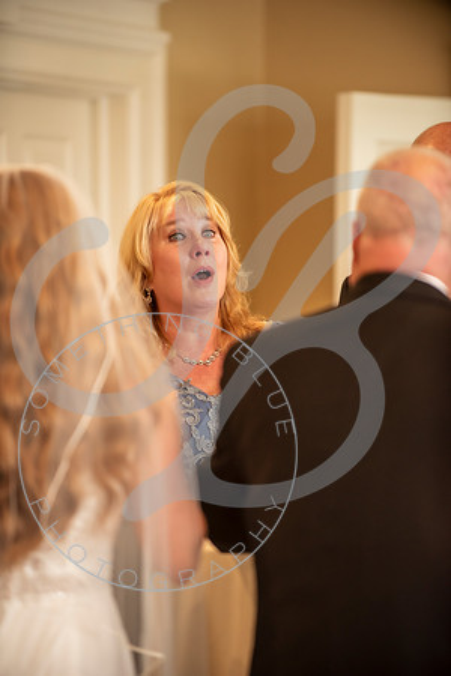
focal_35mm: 200
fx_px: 3758
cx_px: 226
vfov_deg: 10.3
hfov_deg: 6.9
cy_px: 338
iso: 1000
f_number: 2.8
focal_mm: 200
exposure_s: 1/250
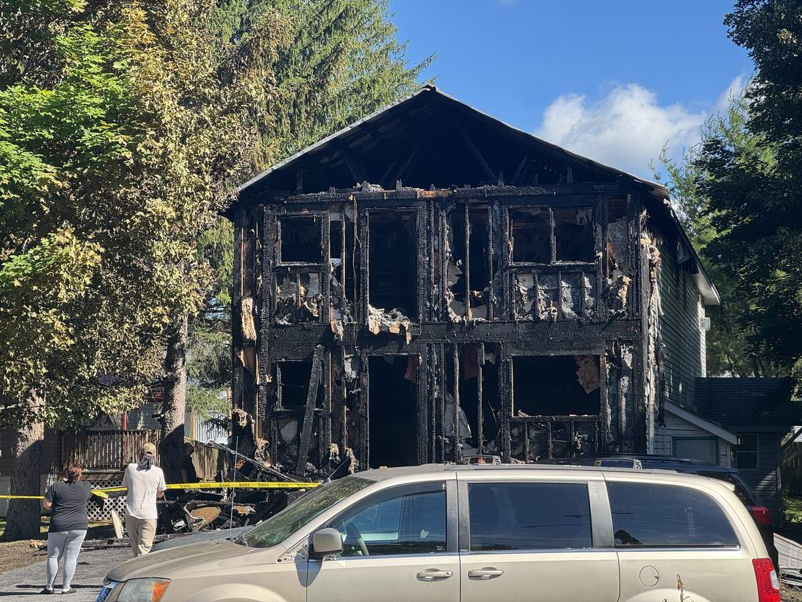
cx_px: 401
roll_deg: -0.1
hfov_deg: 25.3
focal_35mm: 77
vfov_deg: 19.1
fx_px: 1784
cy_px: 301
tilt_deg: +4.6
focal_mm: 9
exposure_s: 1/261
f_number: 2.8
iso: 25
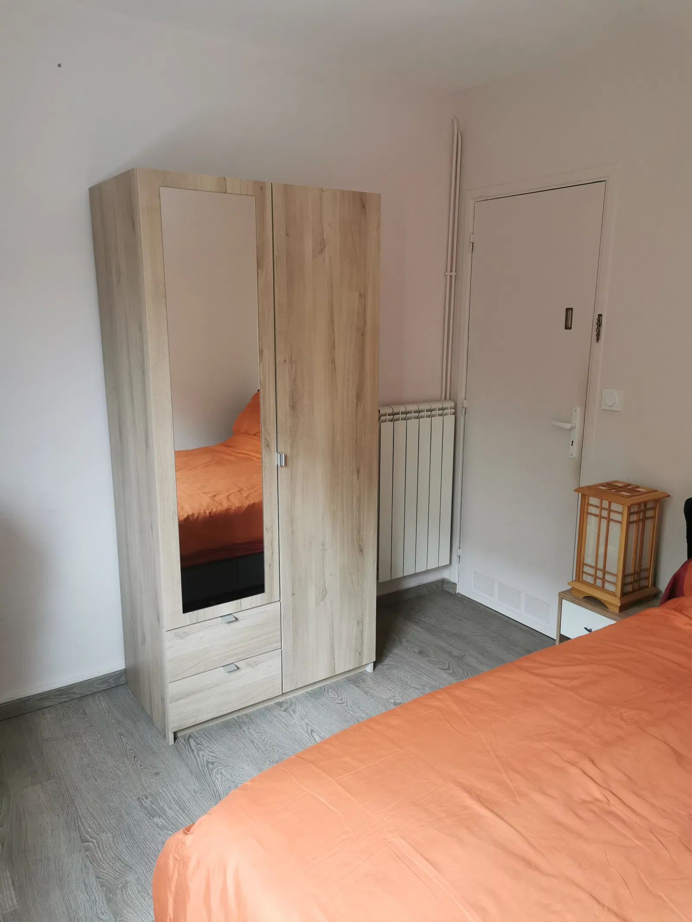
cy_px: 461
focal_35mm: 27
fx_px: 720
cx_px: 346
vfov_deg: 65.3
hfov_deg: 51.4
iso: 160
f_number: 1.8
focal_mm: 5.58
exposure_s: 1/50
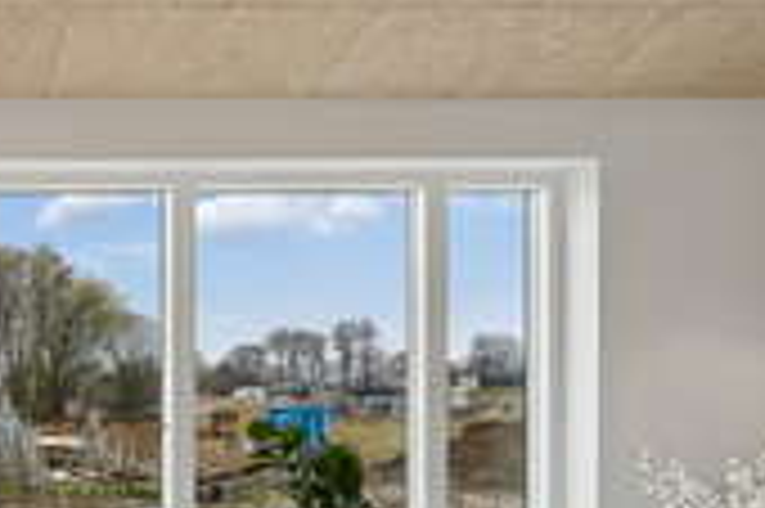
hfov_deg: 36.1
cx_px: -135
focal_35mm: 43
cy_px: 441
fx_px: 918
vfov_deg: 29.9
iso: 200
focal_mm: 17.5
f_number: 8
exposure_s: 1/40
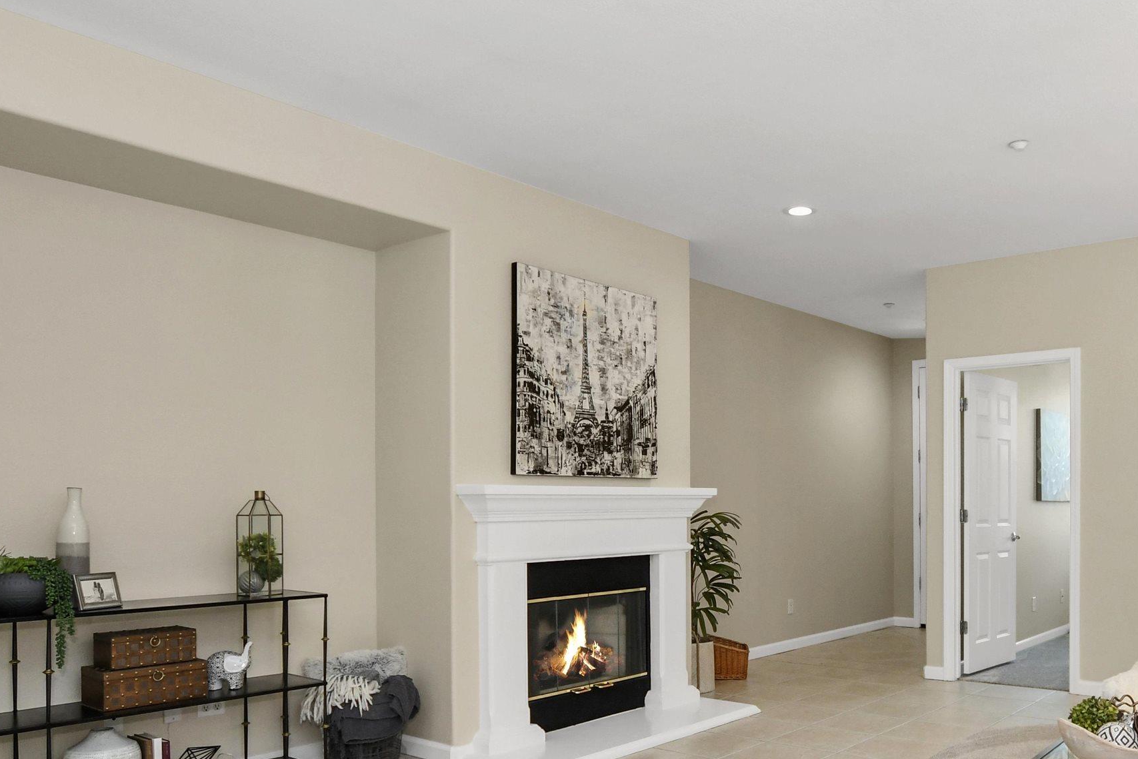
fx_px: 853
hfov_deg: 65.6
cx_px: 761
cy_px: 492
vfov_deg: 47.3
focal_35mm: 27
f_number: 3.5
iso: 500
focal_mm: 10
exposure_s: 1/60
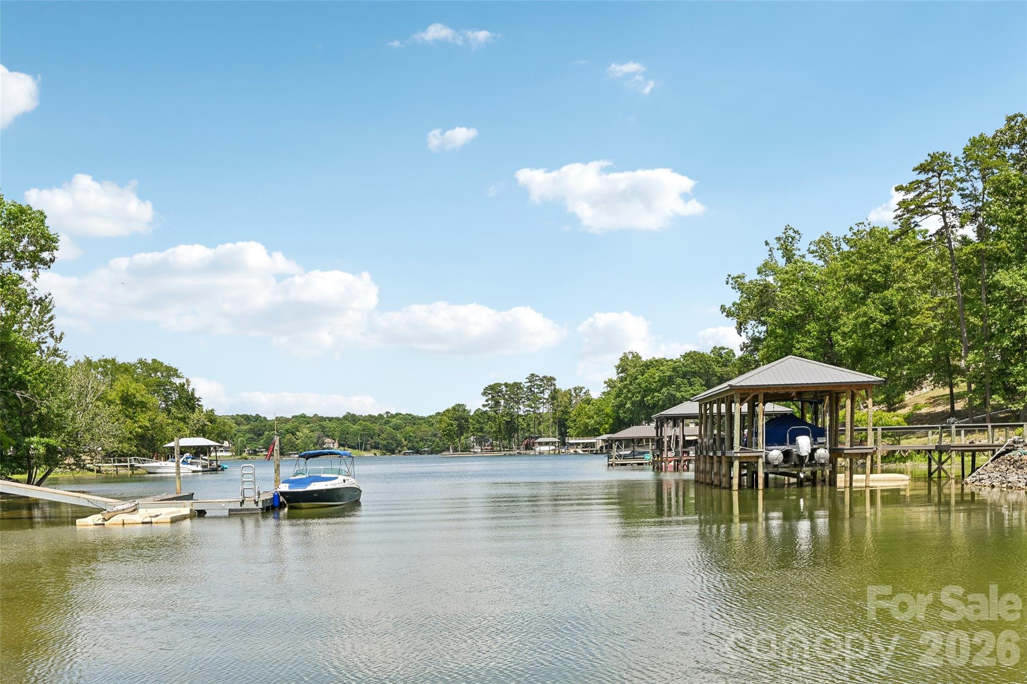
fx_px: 1027
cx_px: 514
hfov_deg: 53.1
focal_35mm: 36
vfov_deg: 36.9
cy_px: 342
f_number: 8
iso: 64
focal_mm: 24
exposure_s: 1/250
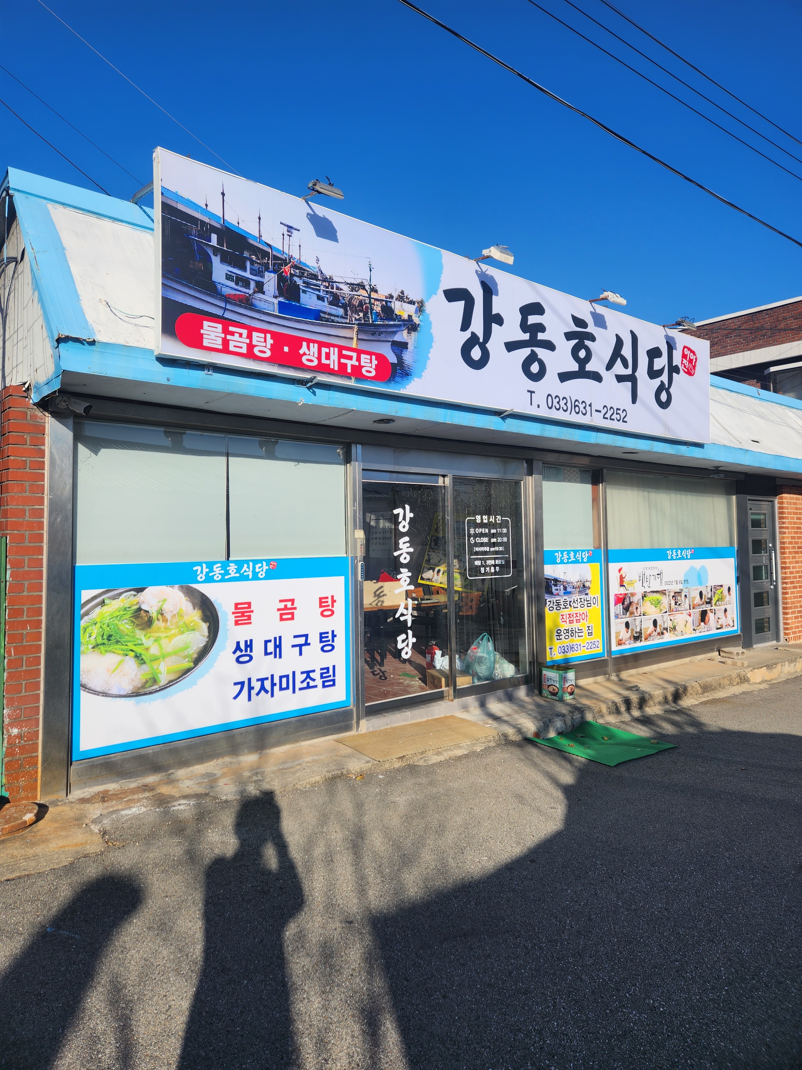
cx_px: 401
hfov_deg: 58.9
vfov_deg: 73.9
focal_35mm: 23
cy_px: 535
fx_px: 710
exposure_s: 1/2027
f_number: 1.8
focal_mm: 5.4
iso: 20
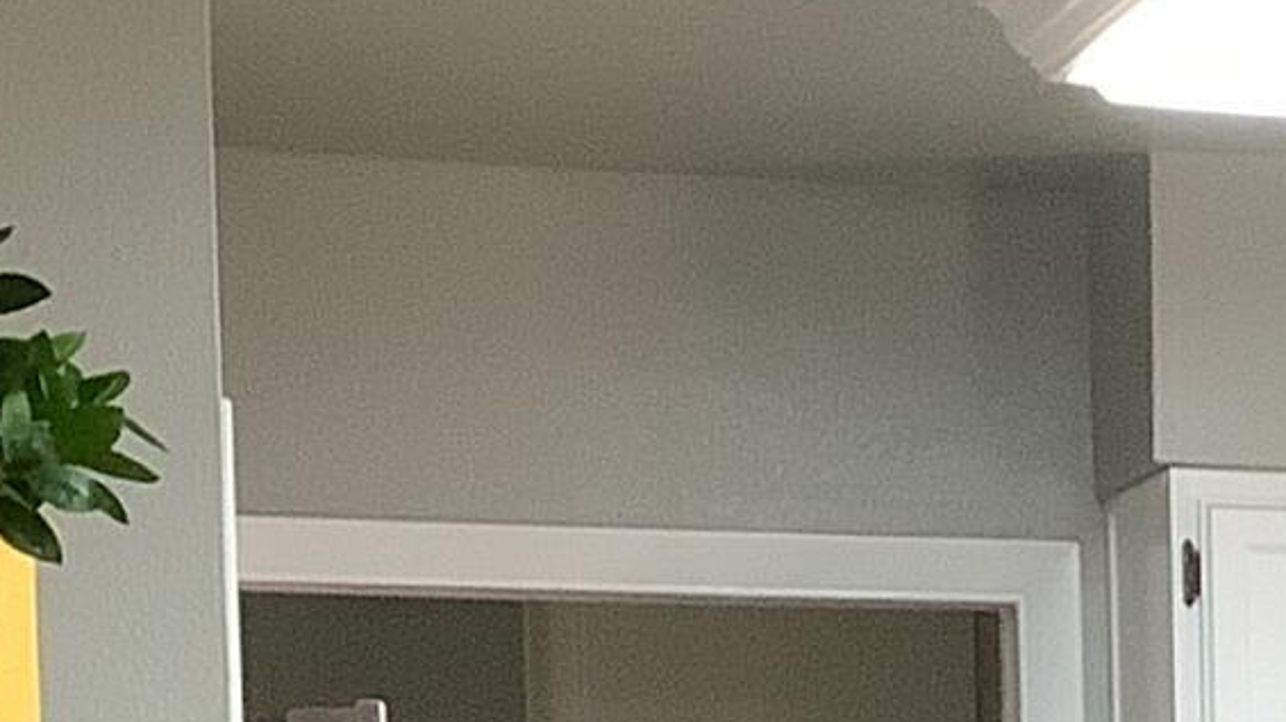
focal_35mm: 179
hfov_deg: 11.5
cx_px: 2029
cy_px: 1619
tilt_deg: -5.4
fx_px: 6102
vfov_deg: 6.5
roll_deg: +0.9
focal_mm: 3.3
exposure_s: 1/60
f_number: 2.4
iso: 250
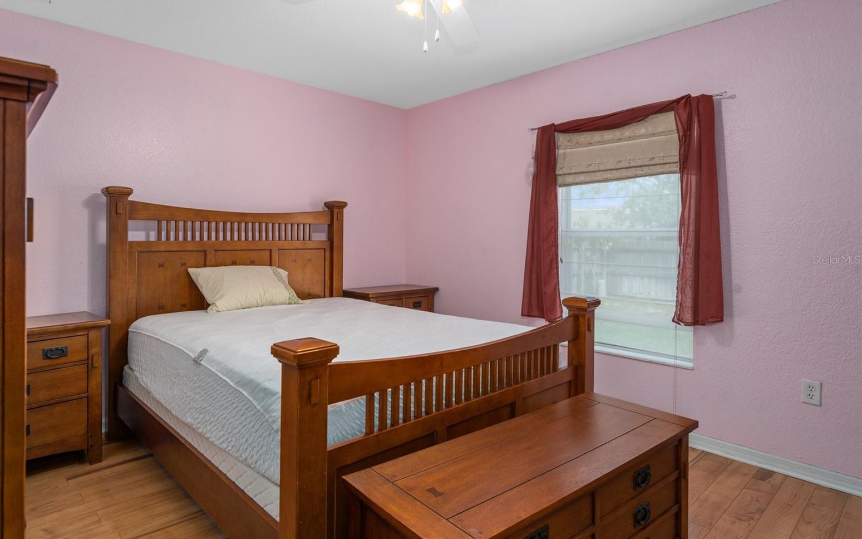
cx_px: 417
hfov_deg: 85.0
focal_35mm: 20
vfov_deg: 59.6
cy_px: 259
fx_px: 470
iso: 320
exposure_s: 1/2
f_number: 8
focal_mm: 19
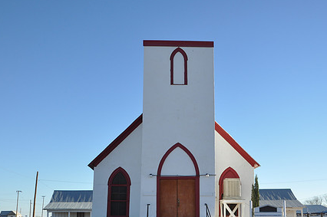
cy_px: 136
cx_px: 177
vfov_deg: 27.4
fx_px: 445
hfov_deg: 40.4
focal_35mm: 49
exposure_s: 1/160
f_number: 6.3
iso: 200
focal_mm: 24
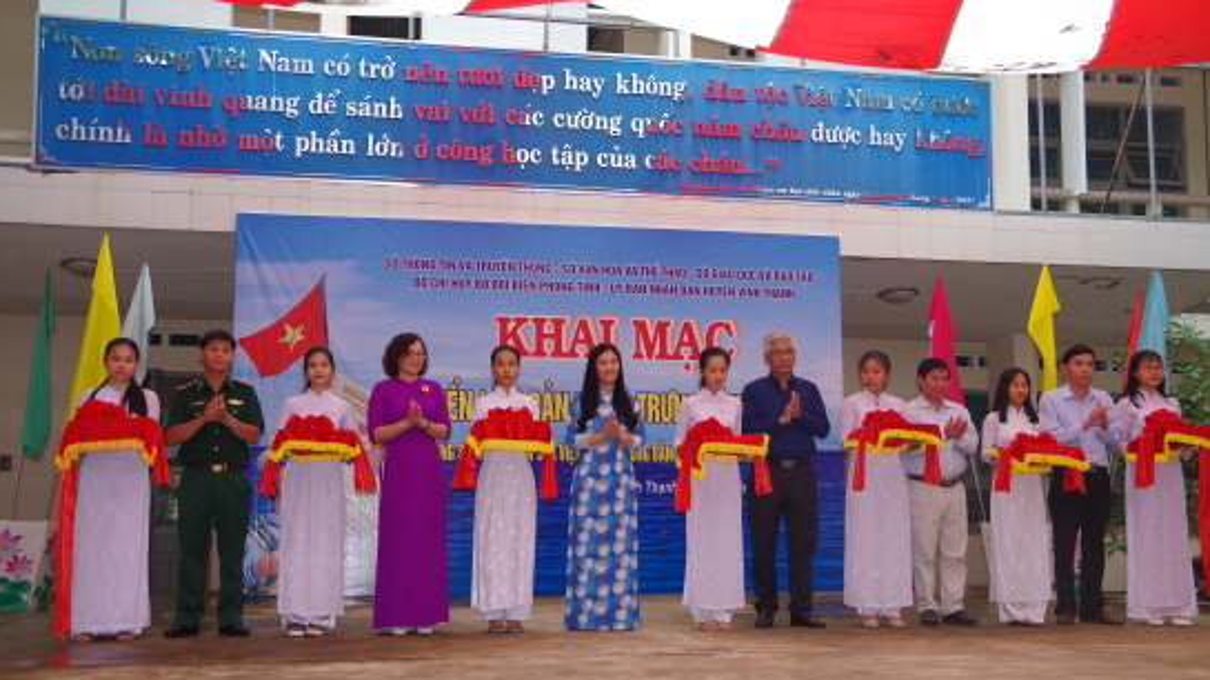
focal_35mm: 38
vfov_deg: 31.1
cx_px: 602
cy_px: 351
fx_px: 1219
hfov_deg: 52.8
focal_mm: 24
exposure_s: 1/180
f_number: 5.6
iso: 400
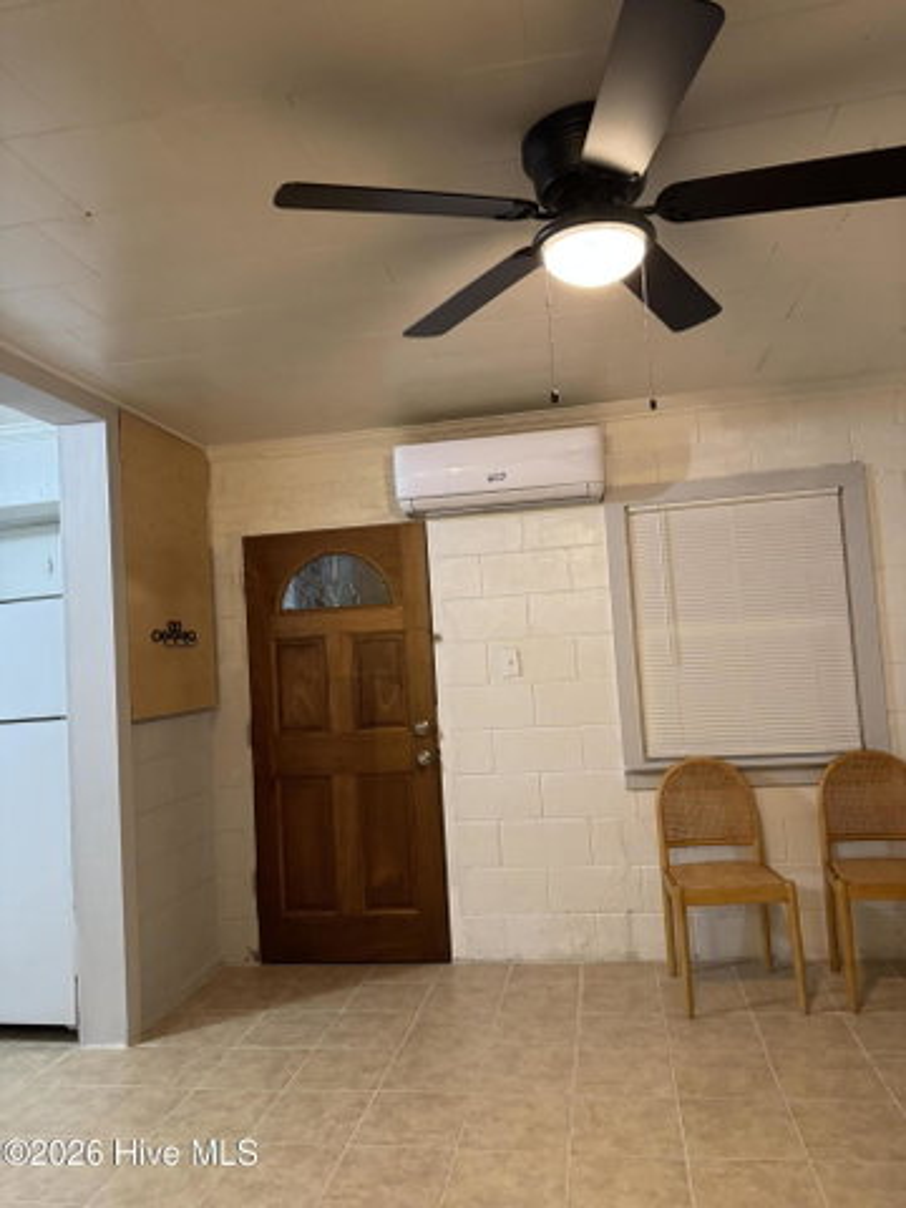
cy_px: 604
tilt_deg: +3.1
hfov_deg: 56.8
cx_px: 453
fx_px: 838
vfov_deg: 71.6
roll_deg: +3.9
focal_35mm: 24
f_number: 1.78
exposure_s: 1/60
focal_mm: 6.76
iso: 500
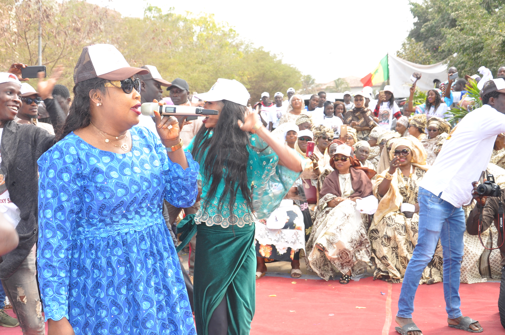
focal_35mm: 51
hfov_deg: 38.9
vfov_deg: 26.4
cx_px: 252
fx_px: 715
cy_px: 168
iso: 400
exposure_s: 1/200
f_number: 13
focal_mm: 34
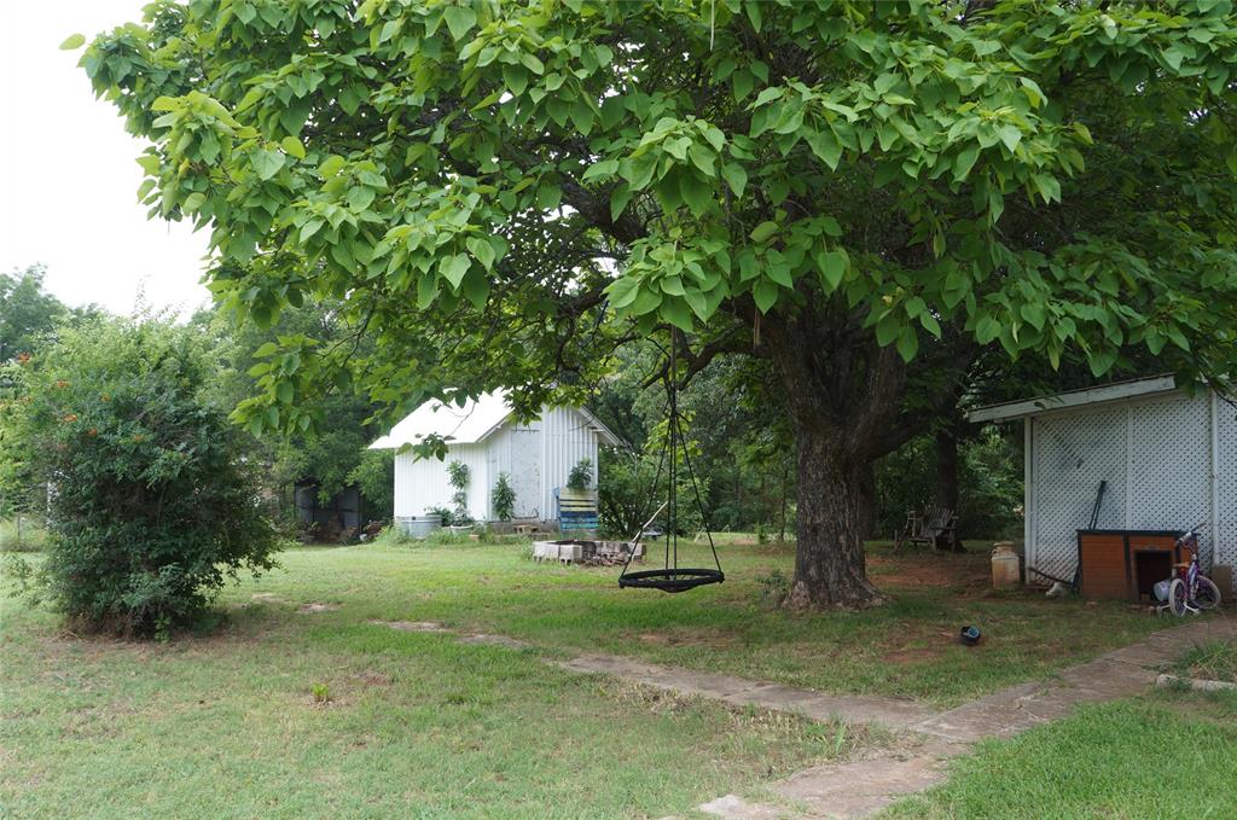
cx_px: 618
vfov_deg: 43.5
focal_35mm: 30
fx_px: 1029
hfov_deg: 62.0
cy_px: 410
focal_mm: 20
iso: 200
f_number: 5
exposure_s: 1/100
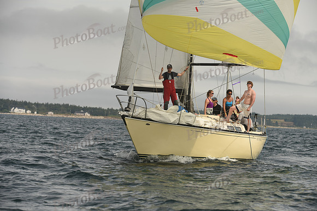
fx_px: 1761
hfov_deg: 10.3
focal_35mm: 200
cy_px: 106
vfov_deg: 6.9
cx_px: 158
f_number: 6.3
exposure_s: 1/1000
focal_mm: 200
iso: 250
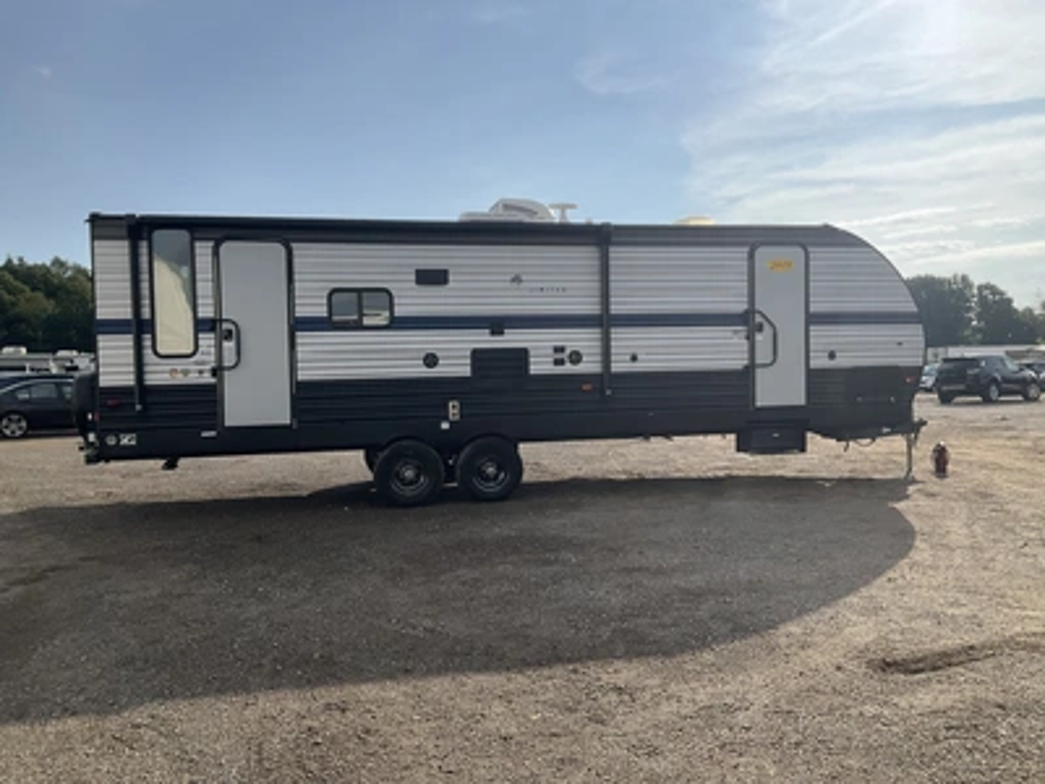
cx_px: 522
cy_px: 392
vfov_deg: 48.2
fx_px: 875
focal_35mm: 29
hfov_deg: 61.7
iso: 25
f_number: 1.8
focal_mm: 3
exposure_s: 1/3534
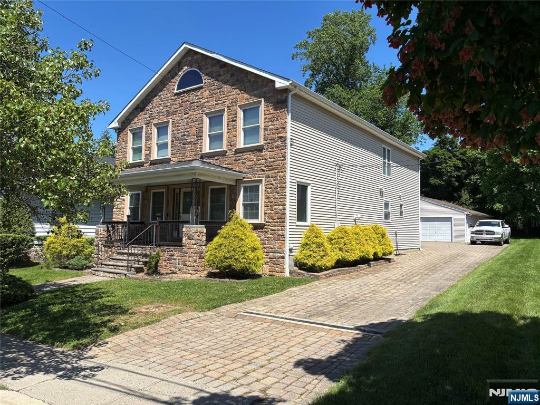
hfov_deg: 67.3
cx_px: 270
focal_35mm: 26
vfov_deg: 53.1
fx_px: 406
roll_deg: -1.3
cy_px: 202
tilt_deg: +4.1
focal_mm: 5.96
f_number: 1.6
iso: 50
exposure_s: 1/3106
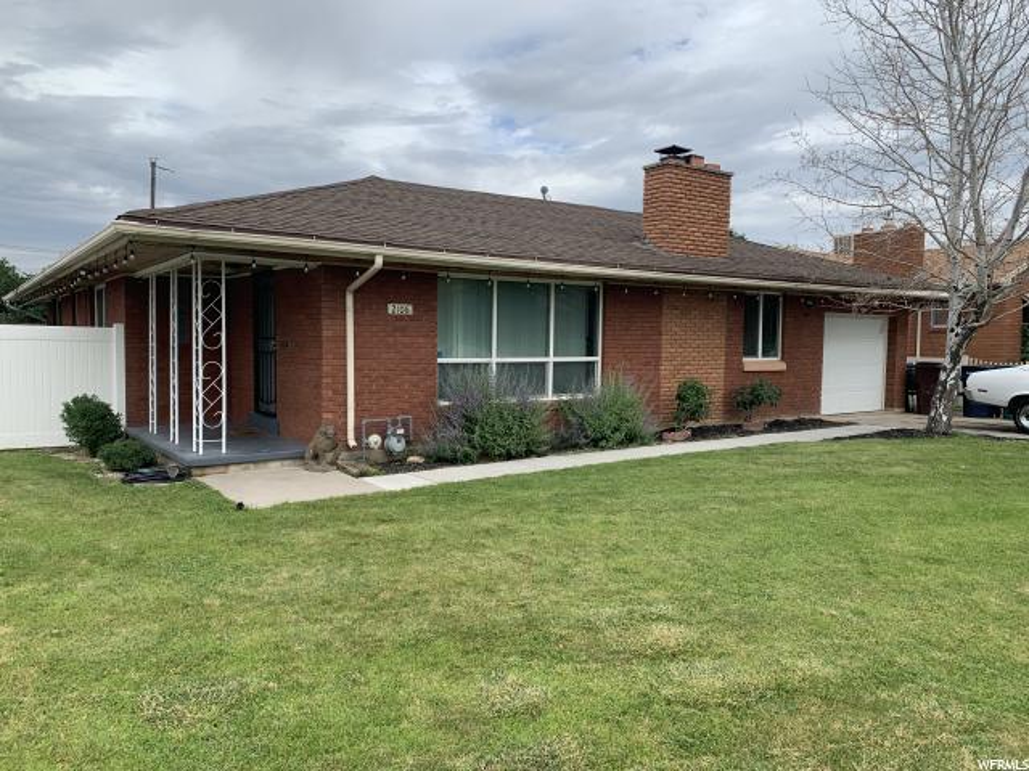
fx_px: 773
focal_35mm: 26
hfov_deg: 67.3
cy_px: 386
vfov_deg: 53.1
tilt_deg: -4.1
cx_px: 514
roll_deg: +0.3
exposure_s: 1/2481
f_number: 1.8
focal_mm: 4.25
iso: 25
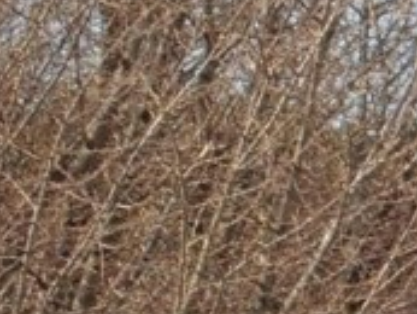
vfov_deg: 2.5
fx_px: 7136
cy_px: 645
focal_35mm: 592
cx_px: 1109
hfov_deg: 3.3
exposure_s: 1/200
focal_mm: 18
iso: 100
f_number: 6.3
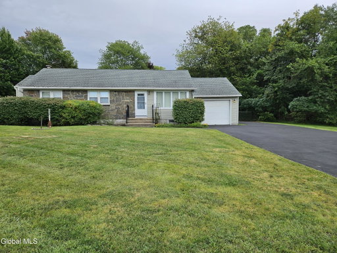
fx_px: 224
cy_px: 126
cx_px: 168
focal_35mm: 23
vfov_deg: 58.9
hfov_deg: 73.9
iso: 25
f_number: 1.8
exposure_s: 1/823
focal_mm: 5.4
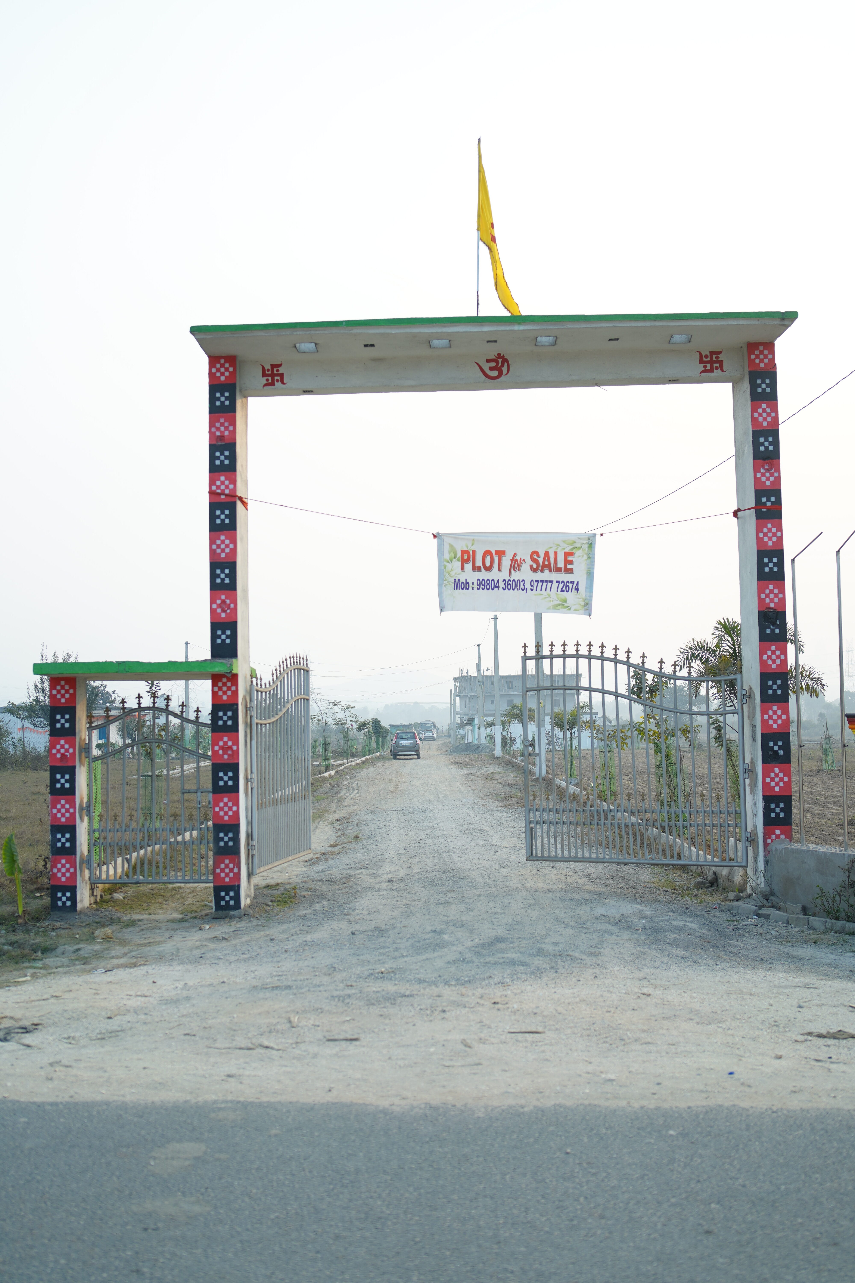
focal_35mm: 35
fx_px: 1247
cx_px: 428
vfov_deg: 54.4
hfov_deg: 37.9
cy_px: 642
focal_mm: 35
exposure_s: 1/500
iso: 160
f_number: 2.8
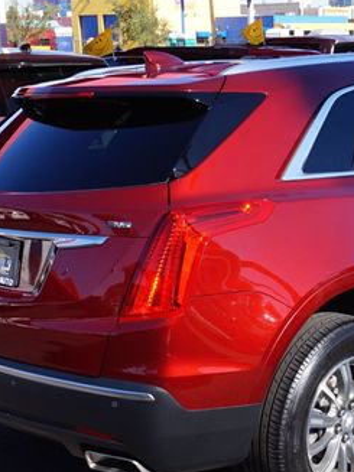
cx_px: 296
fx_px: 886
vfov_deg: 29.8
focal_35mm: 65
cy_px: 279
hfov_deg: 22.2
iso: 100
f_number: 11
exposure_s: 1/80
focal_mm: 23
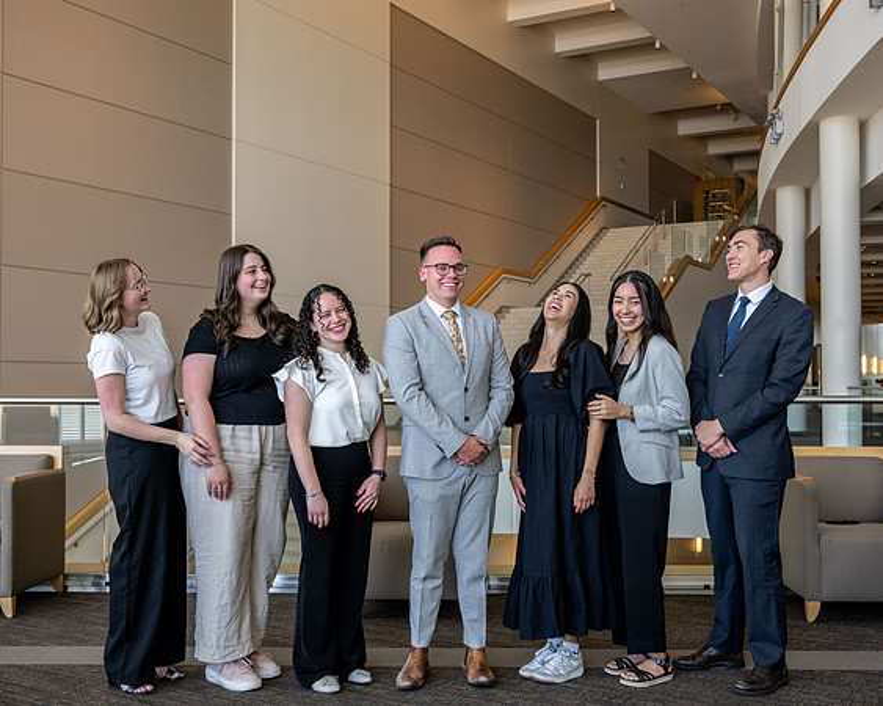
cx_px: 442
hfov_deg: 46.1
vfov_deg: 37.6
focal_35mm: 40
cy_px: 353
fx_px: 1037
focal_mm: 34.5
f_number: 4
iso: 500
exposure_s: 1/200
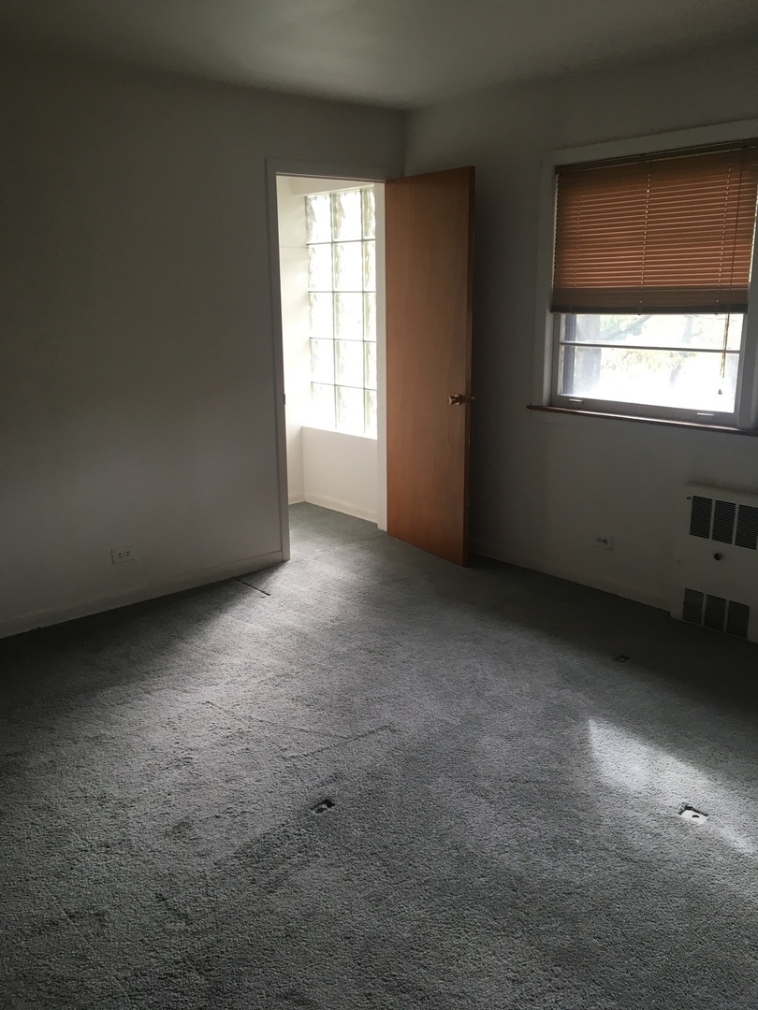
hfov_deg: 48.2
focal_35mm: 29
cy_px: 505
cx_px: 379
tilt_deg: -14.3
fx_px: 847
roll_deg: -0.1
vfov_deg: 61.7
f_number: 2.2
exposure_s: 1/30
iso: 25
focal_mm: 4.15
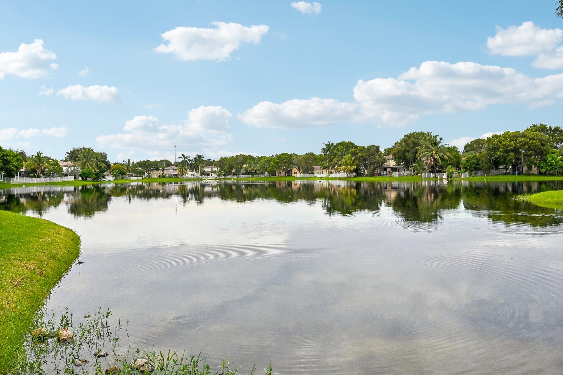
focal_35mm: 30
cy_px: 188
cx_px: 282
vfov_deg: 43.6
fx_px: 469
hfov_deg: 61.9
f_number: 8
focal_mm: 30
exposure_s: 1/2500
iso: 4000
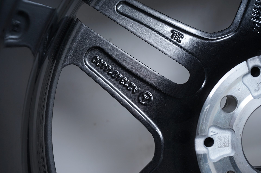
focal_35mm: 52
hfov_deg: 38.2
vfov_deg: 26.0
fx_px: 377
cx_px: 130
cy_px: 86
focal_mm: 52
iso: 250
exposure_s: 1/125
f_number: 7.1
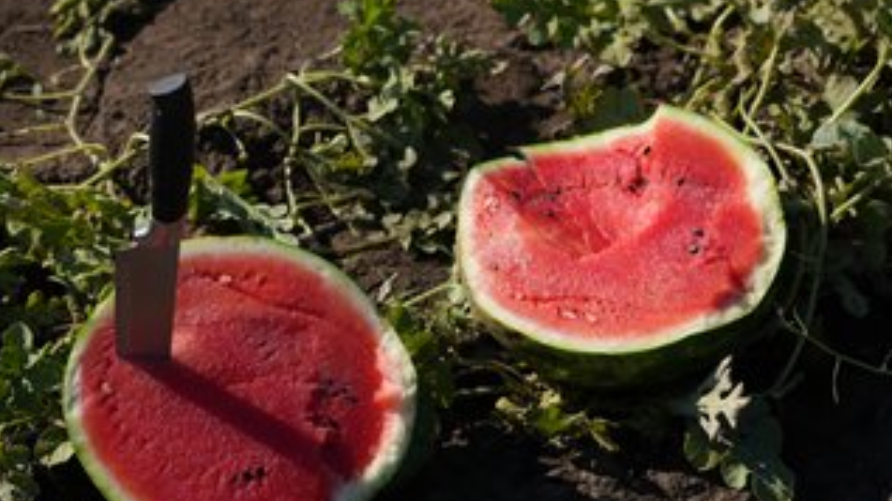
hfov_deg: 18.0
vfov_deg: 10.2
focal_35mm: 119
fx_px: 2813
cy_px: 287
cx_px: 380
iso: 100
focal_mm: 60
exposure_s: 1/1600
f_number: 4
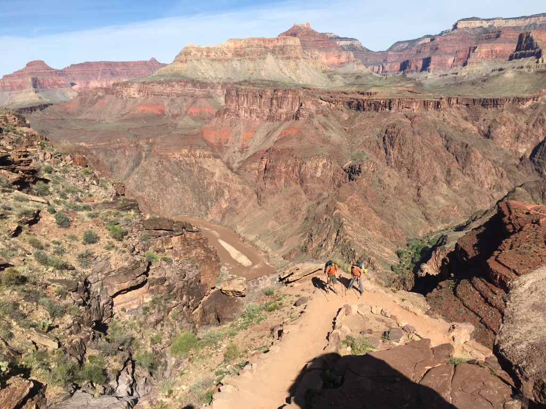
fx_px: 457
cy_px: 204
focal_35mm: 29
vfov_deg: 48.2
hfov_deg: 61.7
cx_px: 273
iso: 25
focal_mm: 4.15
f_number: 2.2
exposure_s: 1/2079
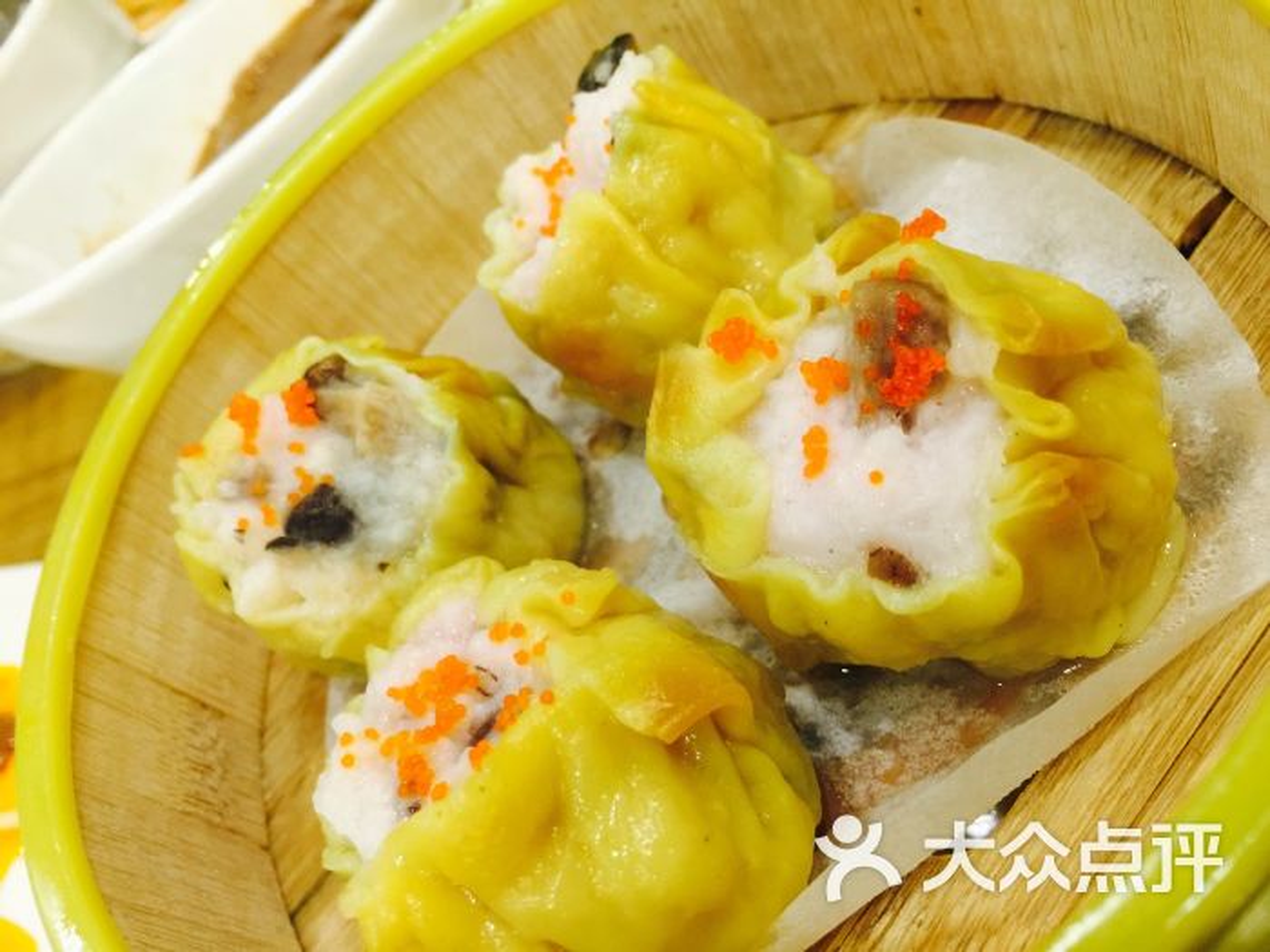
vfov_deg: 48.2
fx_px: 1064
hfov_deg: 61.7
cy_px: 476
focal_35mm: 29
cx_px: 635
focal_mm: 4.15
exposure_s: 1/17
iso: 64
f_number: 2.2
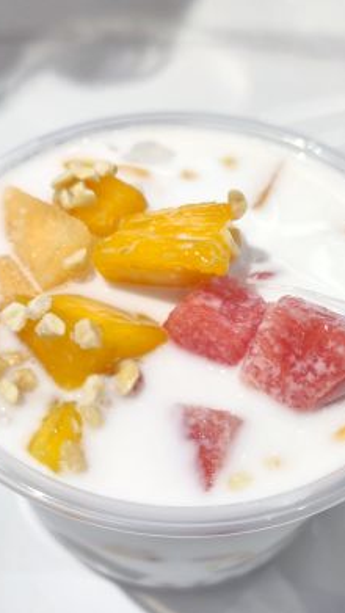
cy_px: 307
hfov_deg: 30.4
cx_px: 165
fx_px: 634
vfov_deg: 51.6
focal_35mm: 39
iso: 84
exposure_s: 1/100
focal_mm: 6.78
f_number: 1.85
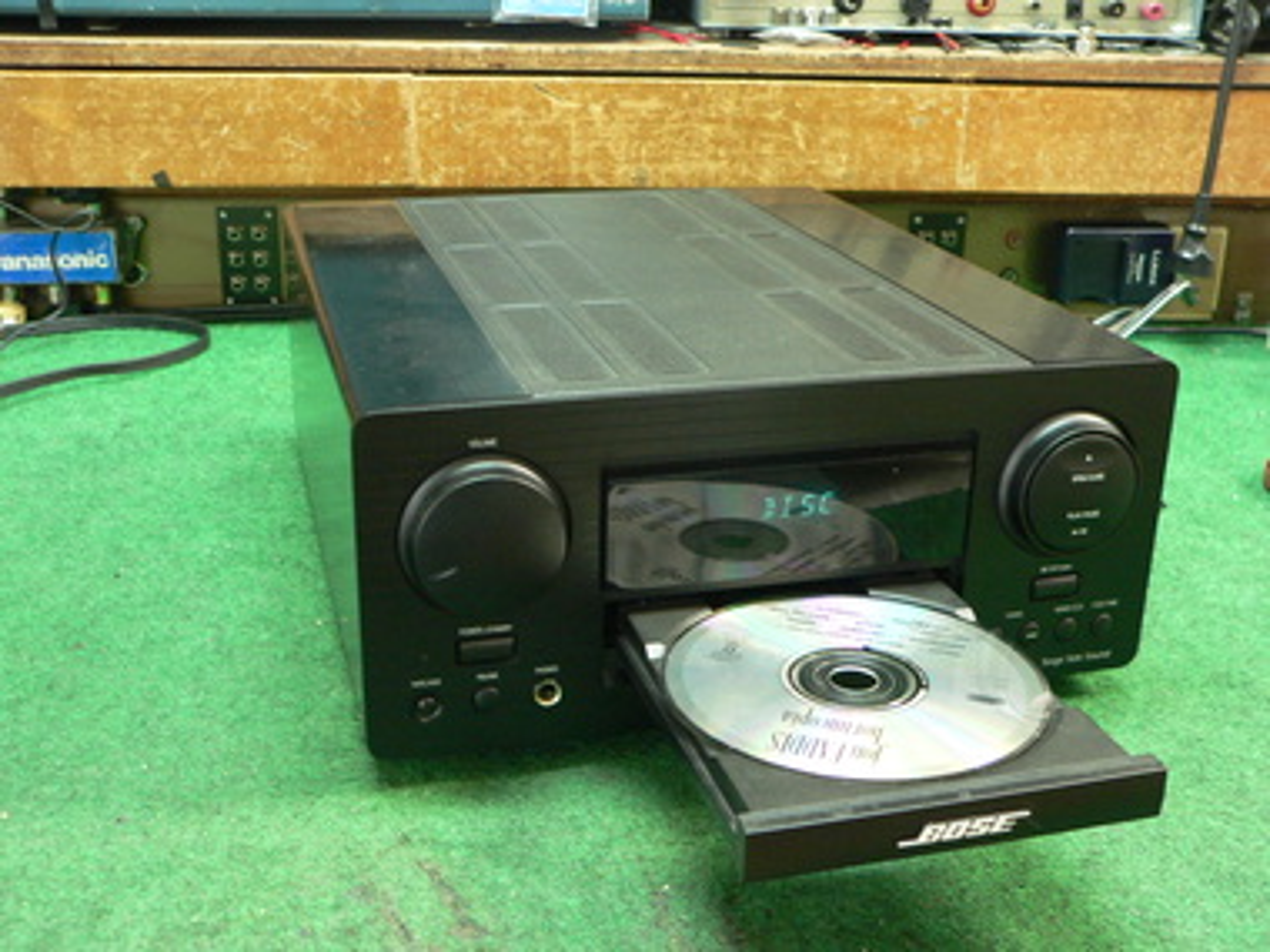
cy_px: 476
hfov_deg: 45.8
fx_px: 1504
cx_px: 635
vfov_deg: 35.1
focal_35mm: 41
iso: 200
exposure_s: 1/4
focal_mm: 6.8
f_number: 2.8
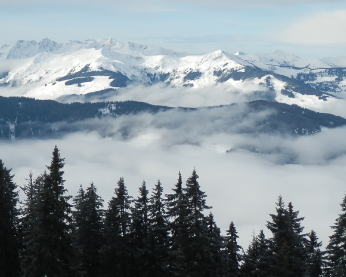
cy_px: 100
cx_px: 153
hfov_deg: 20.6
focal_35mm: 93
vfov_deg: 16.5
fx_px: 952
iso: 80
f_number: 4.1
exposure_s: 1/640
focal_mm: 9.8
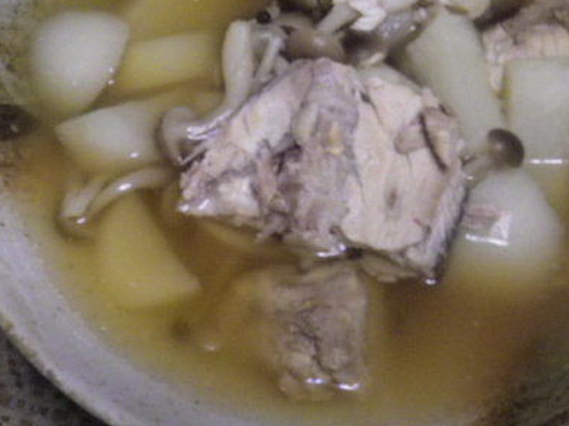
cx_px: 381
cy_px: 126
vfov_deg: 18.1
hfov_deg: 24.0
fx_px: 1331
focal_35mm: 81
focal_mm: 8.7
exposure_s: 1/60
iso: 640
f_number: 4.2
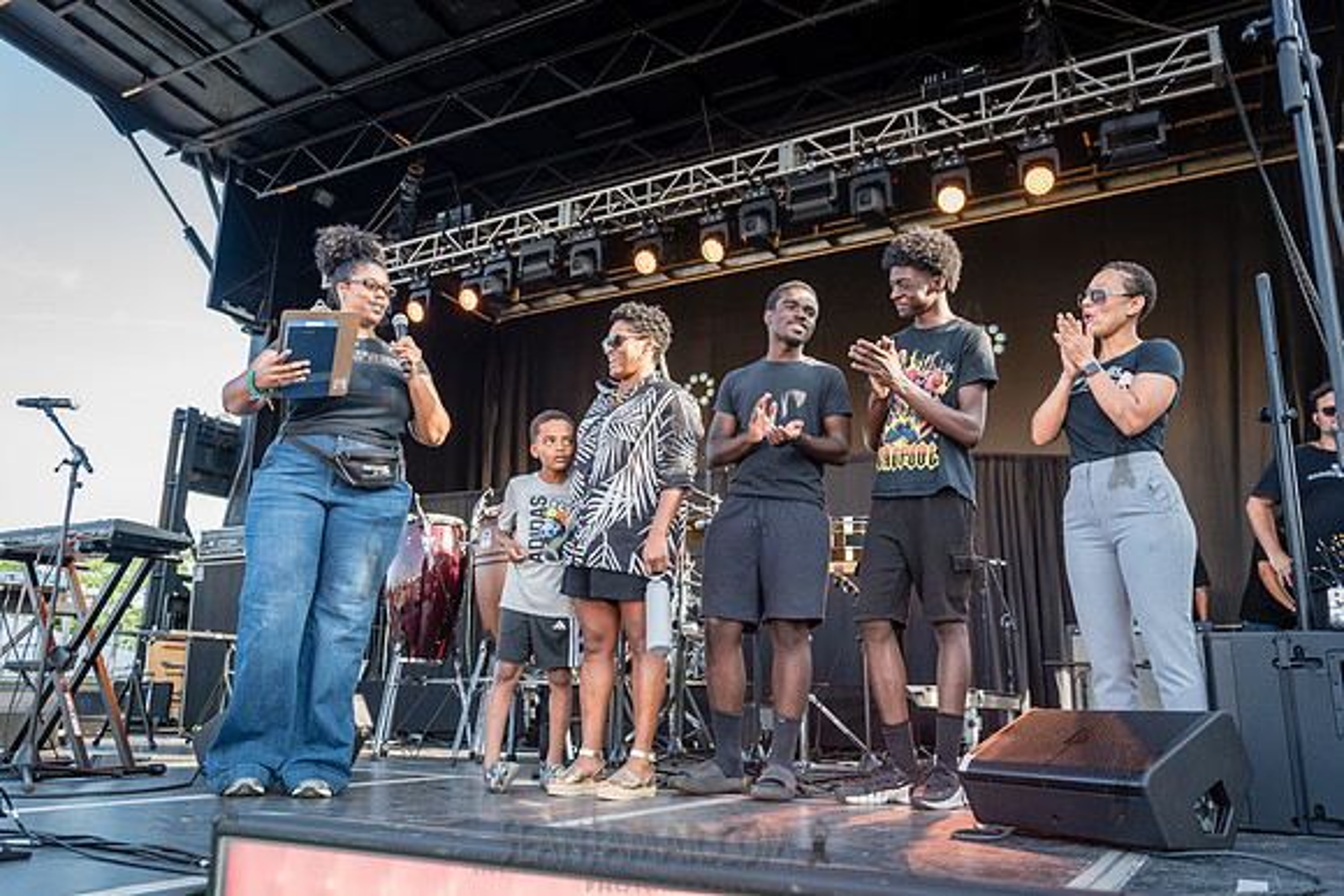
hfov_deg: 65.5
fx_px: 1046
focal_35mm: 28
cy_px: 448
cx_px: 672
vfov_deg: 46.4
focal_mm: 28
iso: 500
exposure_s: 1/320
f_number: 4
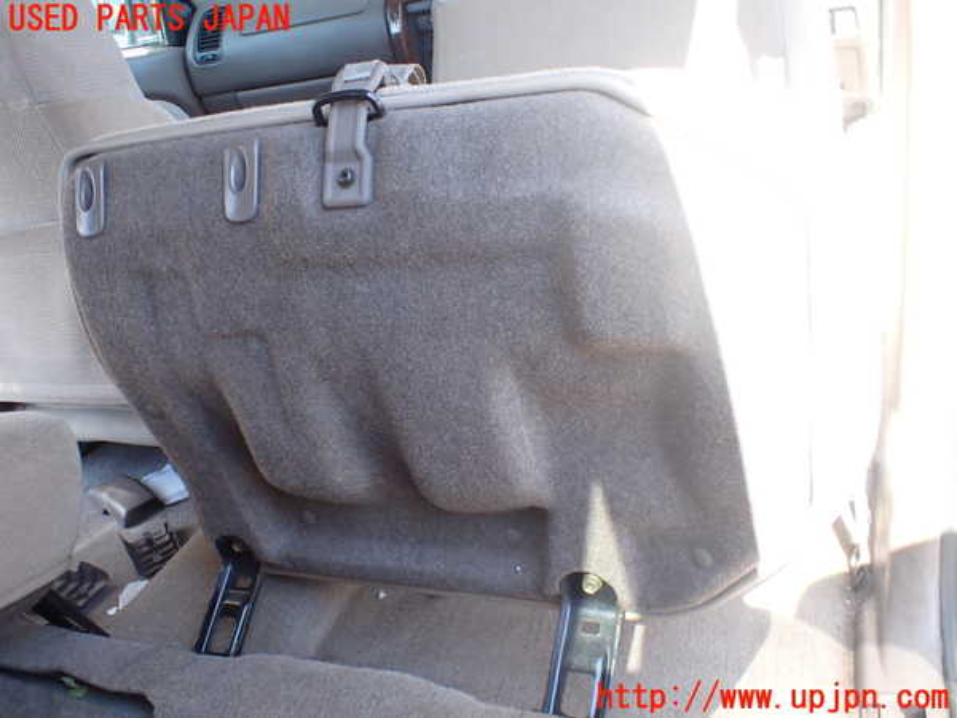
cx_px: 478
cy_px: 359
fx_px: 829
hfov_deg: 60.0
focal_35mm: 30
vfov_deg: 46.8
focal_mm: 5.4
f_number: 2.3
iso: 160
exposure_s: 1/125
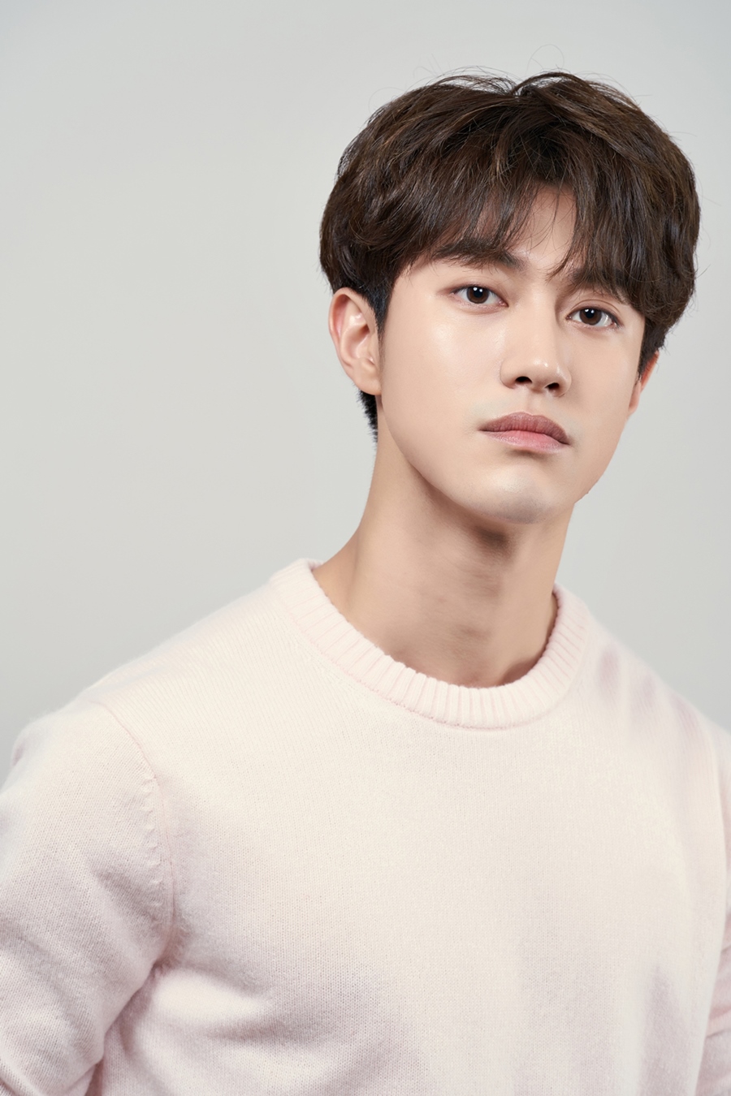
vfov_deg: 11.1
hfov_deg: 7.4
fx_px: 5665
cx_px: 366
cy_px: 548
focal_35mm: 186
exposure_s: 1/125
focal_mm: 186
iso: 100
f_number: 8
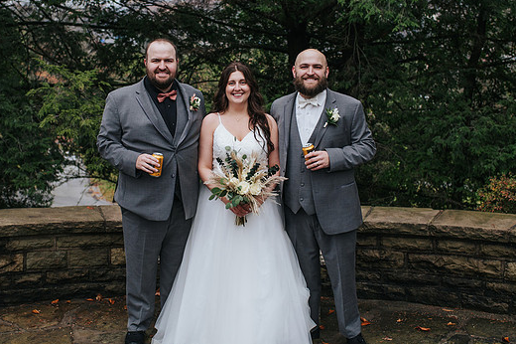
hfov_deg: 37.4
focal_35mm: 53
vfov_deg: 25.5
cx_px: 212
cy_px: 149
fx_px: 759
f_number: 3.2
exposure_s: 1/320
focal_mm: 35
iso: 800
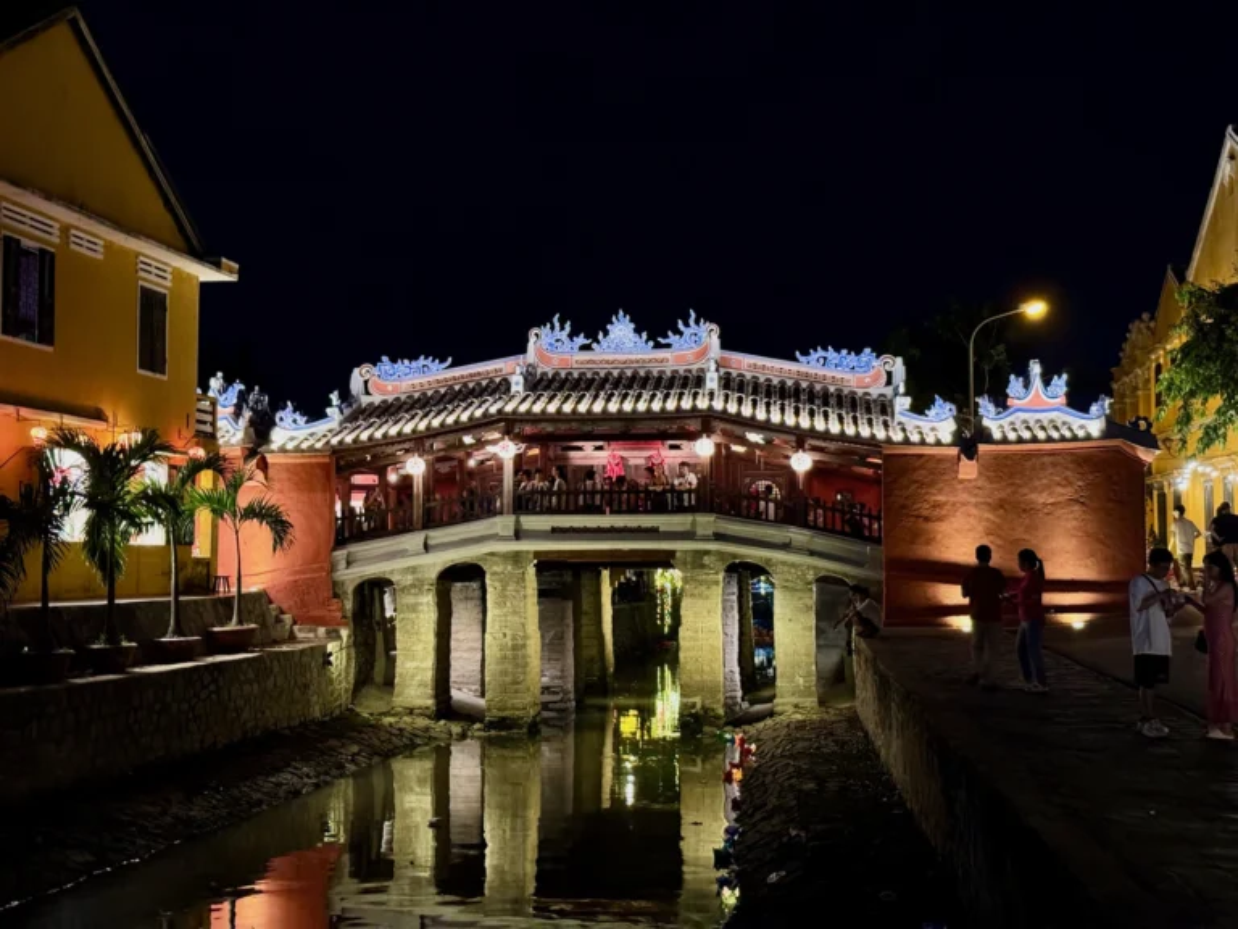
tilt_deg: +3.5
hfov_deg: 39.7
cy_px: 464
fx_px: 1717
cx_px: 619
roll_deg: +0.4
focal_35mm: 48
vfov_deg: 30.3
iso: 500
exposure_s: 1/25
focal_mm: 6.76
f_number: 1.78
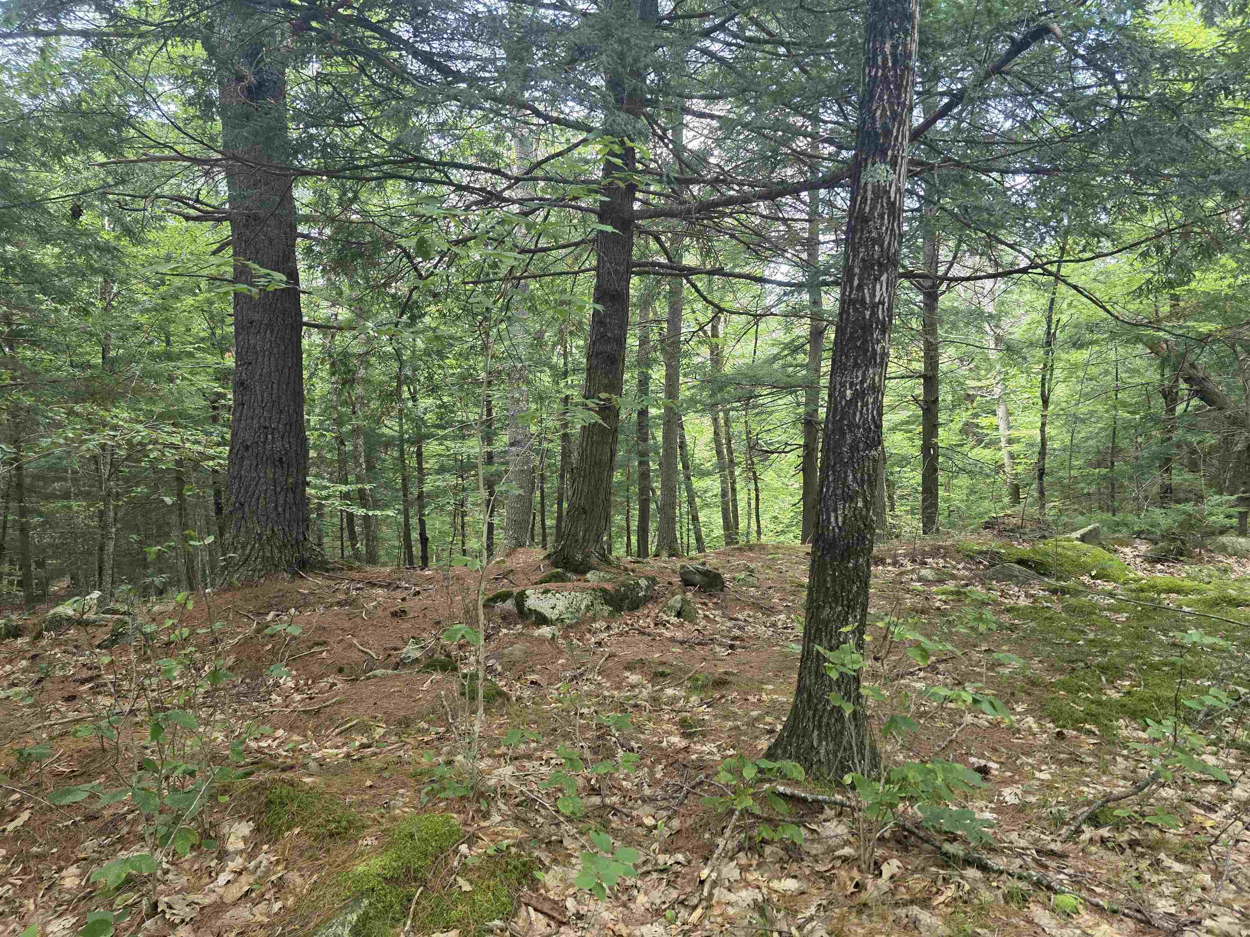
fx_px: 831
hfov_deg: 73.9
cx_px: 625
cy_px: 468
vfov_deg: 58.9
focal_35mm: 23
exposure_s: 1/120
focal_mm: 6.3
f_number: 1.7
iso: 200
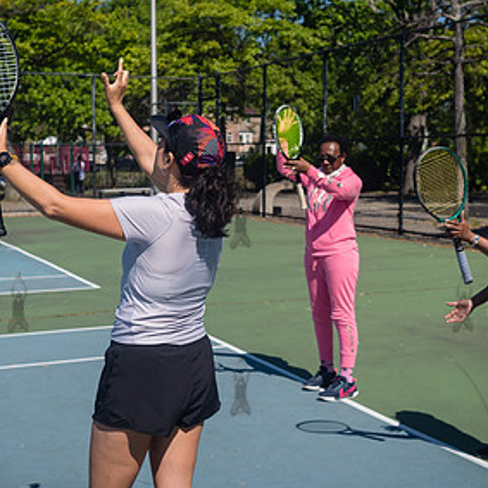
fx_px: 973
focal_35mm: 61
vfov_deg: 28.1
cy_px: 218
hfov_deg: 28.2
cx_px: 240
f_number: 4.5
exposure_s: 1/2500
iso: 200
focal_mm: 35
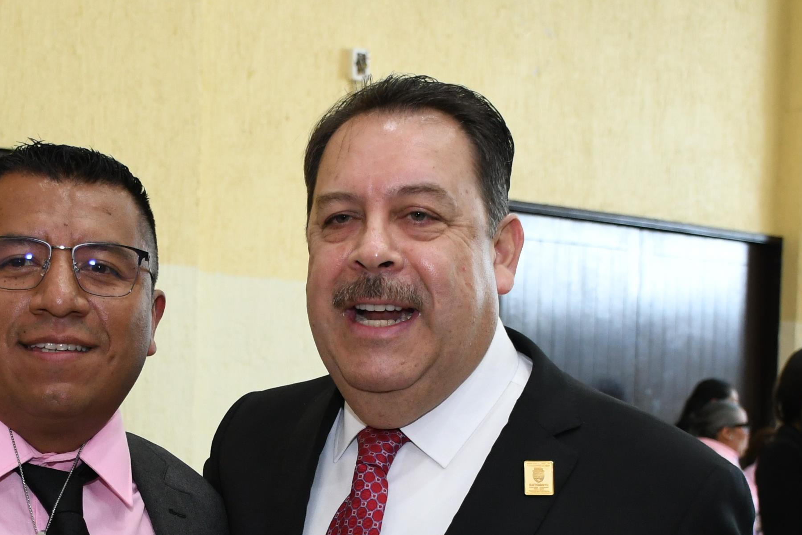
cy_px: 520
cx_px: 232
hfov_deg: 25.5
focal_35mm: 79
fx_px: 1760
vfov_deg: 16.9
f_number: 3.8
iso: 1250
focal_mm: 23
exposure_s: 1/100
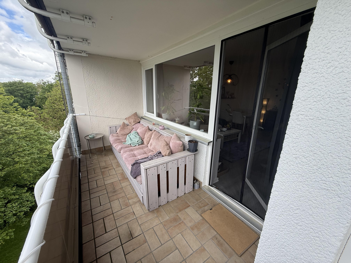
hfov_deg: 102.1
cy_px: 132
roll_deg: -0.7
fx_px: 142
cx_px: 176
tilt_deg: -14.3
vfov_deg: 85.7
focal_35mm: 14
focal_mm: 2.22
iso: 50
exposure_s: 1/204
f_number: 2.2
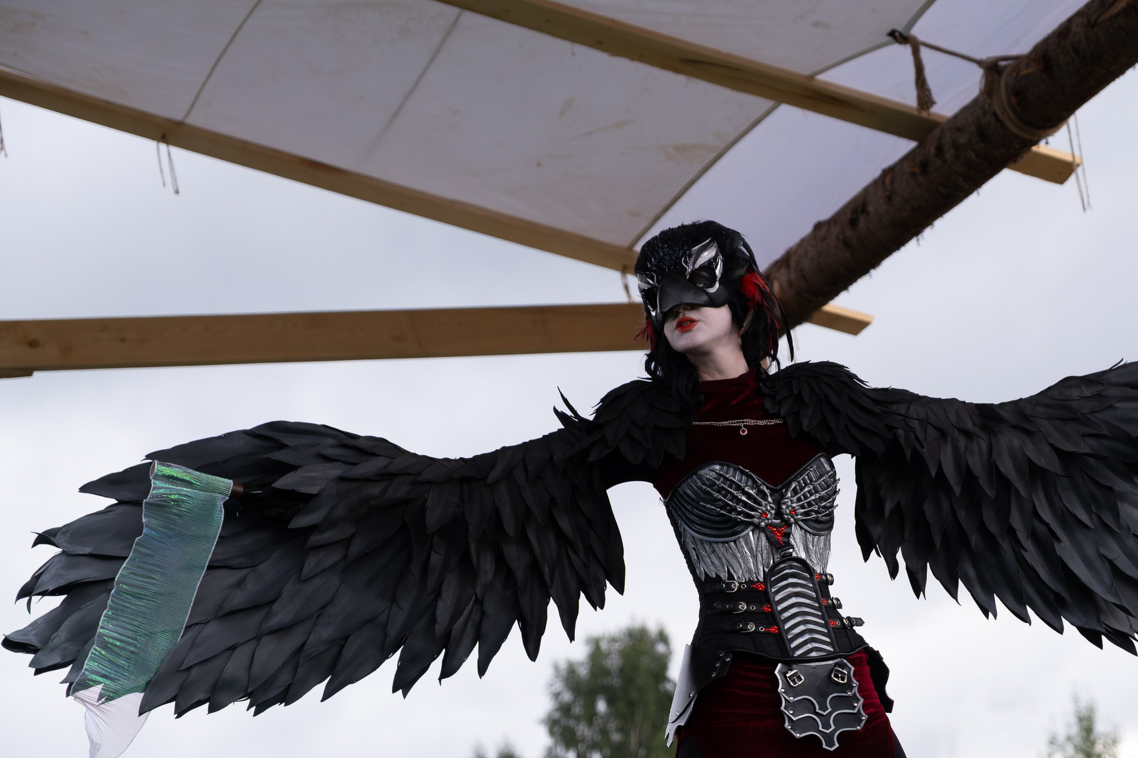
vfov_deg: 12.8
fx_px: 3382
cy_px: 471
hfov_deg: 19.1
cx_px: 735
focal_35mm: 107
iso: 800
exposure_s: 1/1000
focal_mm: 53.3
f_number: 3.6
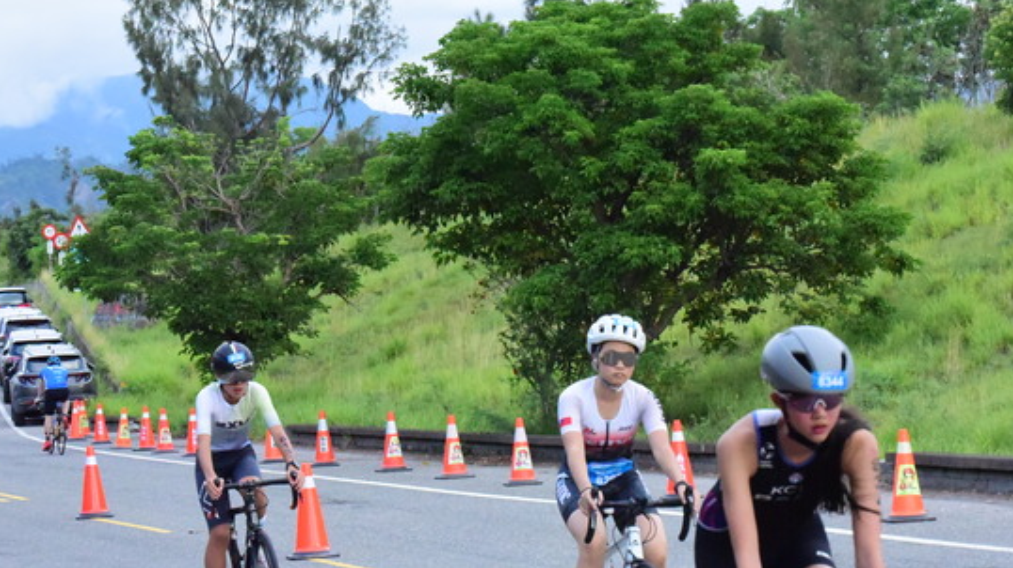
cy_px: 368
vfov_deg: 8.1
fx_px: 4000
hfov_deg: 14.4
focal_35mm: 149
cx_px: 614
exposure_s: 1/2500
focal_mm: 98
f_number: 13
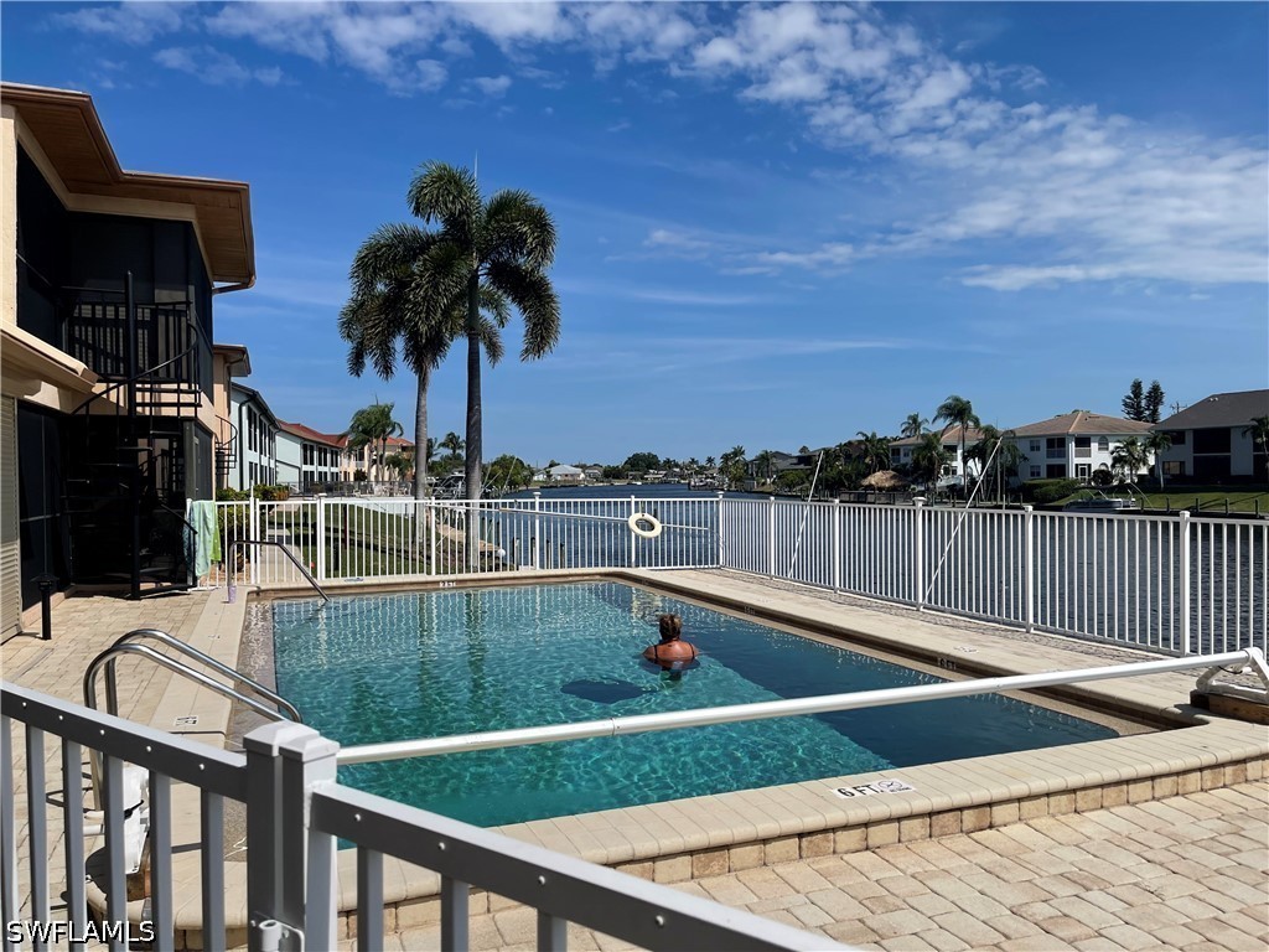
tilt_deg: -0.2
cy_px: 476
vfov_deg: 54.9
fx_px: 916
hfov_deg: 69.4
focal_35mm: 25
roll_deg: +0.1
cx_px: 634
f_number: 1.6
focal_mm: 5.1
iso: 32
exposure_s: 1/7407
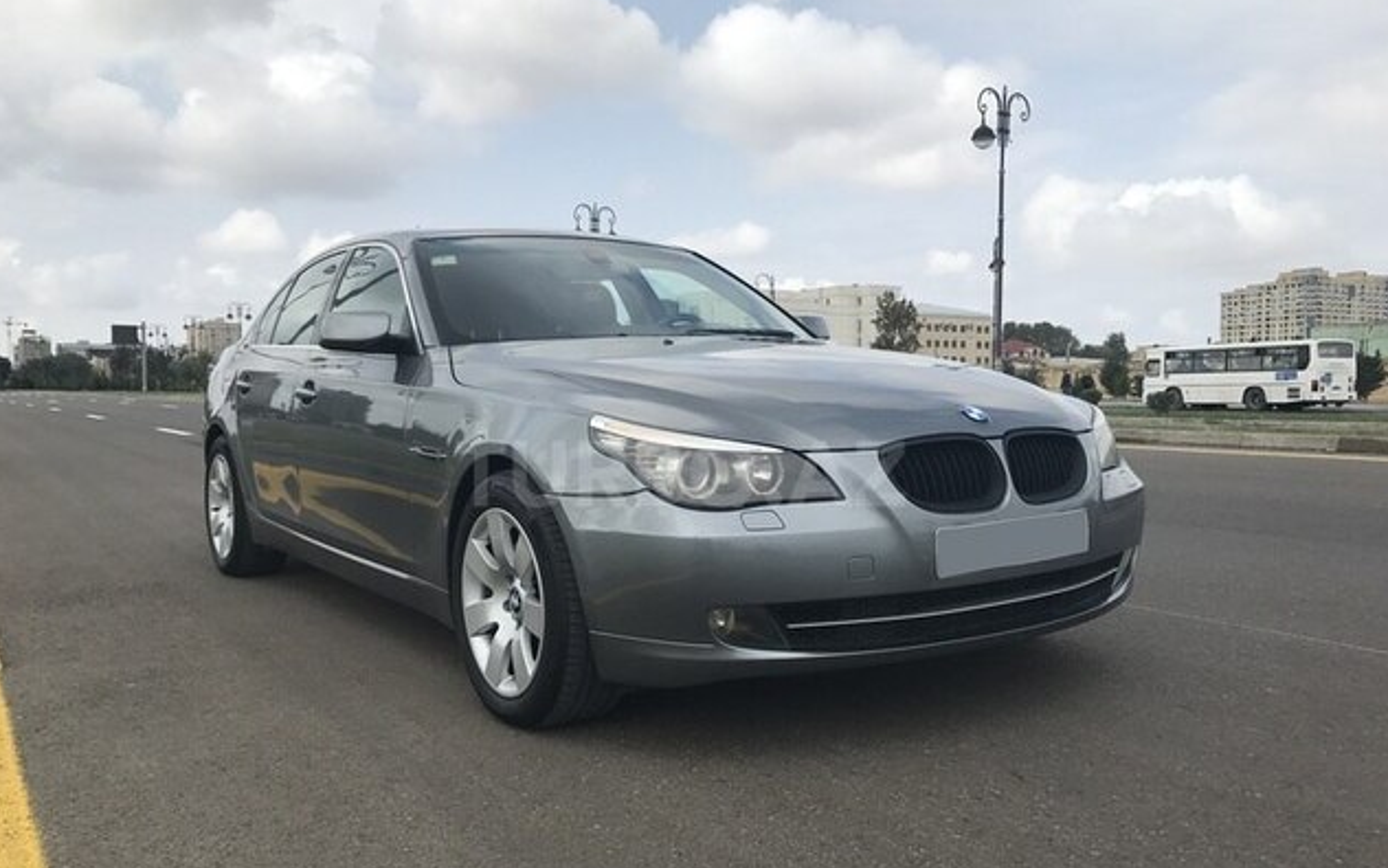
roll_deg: +0.0
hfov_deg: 61.2
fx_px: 1173
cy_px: 474
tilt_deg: -2.1
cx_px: 681
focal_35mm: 31
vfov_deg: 40.6
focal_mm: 3.99
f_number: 1.8
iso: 20
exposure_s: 1/2591
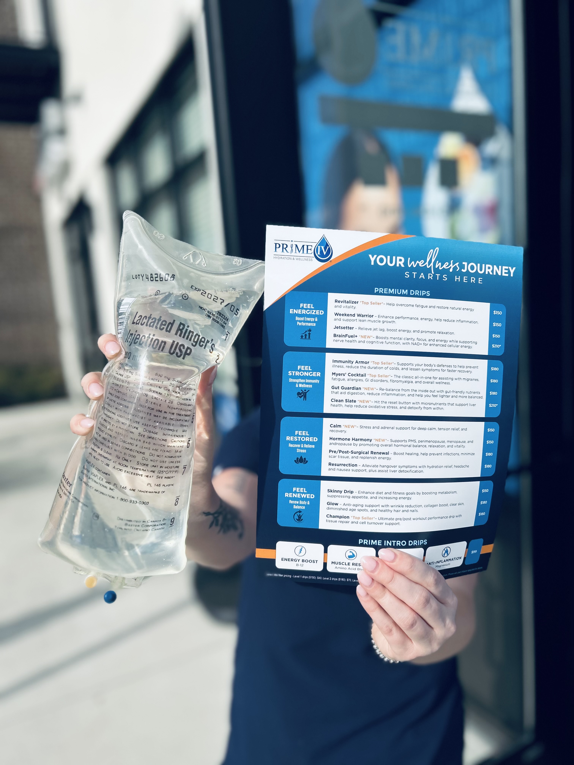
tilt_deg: -7.8
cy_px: 382
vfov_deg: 67.3
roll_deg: +3.7
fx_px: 575
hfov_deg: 53.1
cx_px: 287
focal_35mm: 26
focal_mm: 5.7
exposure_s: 1/6579
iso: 50
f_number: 1.5
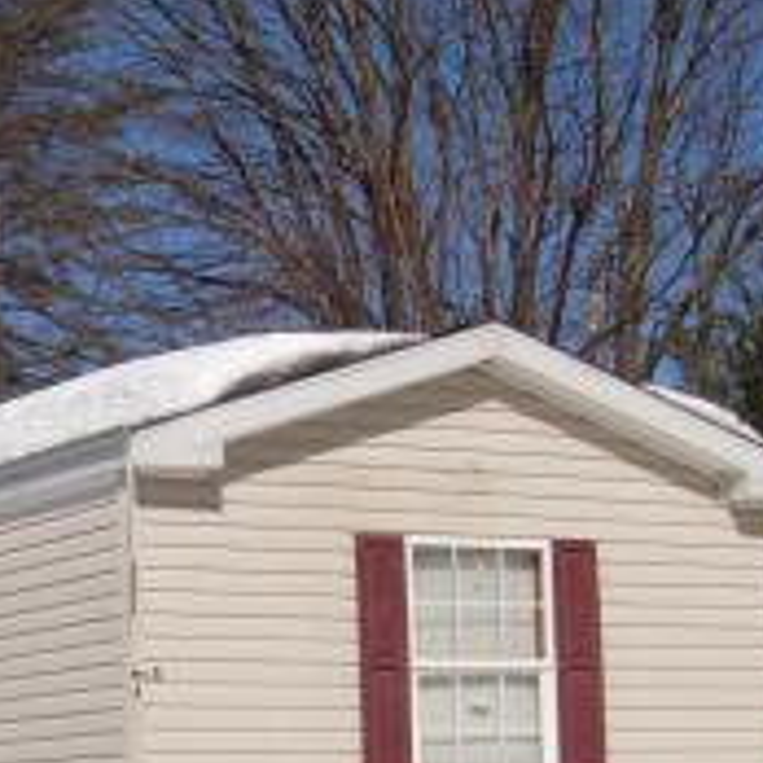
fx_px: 2793
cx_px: 132
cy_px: 789
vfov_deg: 15.2
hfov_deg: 15.4
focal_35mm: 112
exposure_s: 1/1673
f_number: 4.8
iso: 79
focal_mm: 7.8
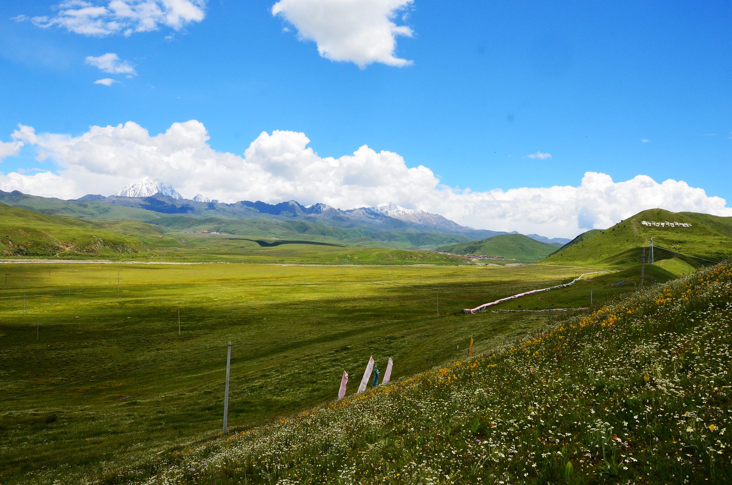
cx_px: 366
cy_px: 242
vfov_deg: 47.7
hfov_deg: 67.5
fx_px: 548
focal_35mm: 27
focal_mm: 18
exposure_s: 1/1000
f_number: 13
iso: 800
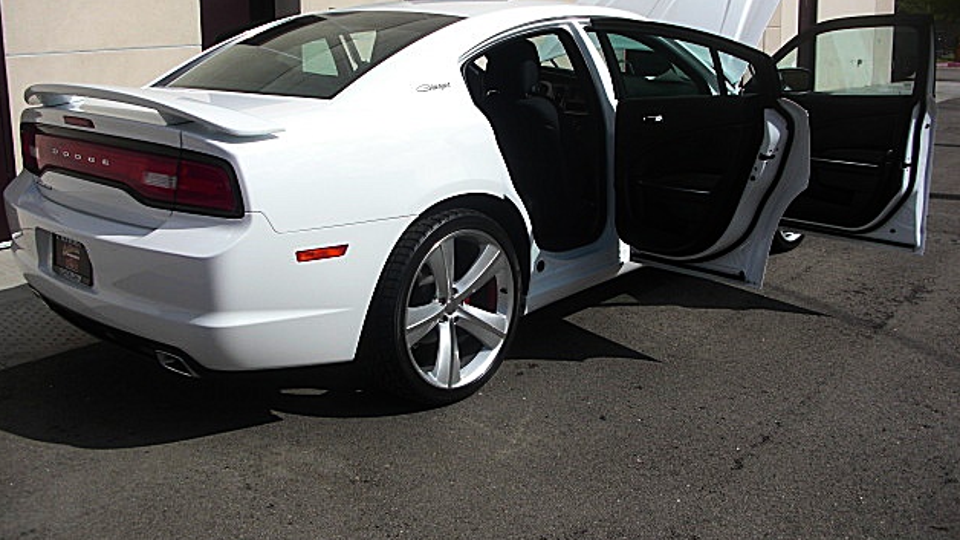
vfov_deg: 29.6
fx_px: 1018
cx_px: 483
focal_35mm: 40
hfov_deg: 50.5
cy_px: 216
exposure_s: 1/250
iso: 50
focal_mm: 6.3
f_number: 7.9
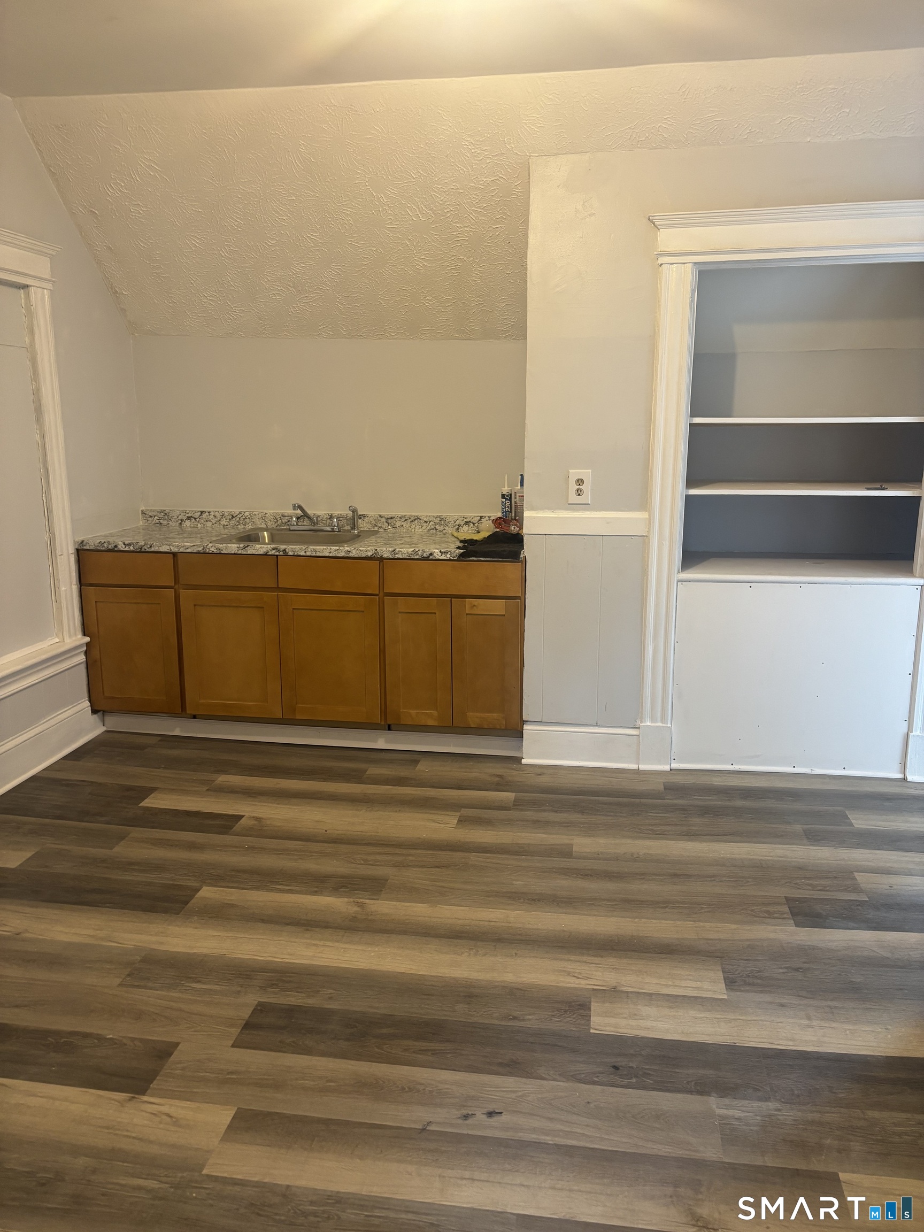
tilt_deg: -11.4
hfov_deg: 53.1
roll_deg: -0.5
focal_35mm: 26
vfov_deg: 67.3
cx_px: 462
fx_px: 925
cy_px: 616
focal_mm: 5.96
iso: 200
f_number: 1.6
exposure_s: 1/60
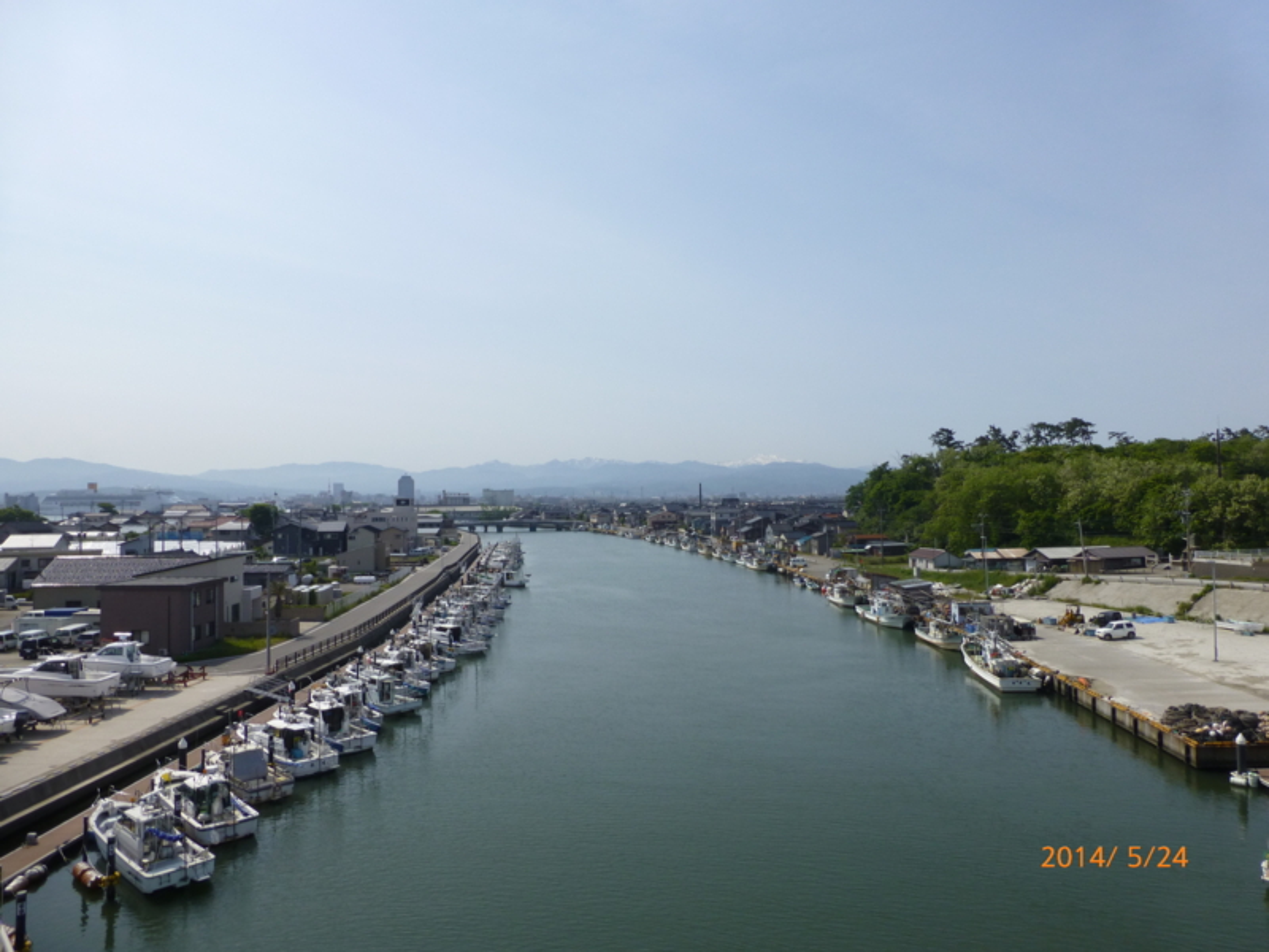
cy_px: 476
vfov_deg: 56.8
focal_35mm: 24
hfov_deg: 71.6
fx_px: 880
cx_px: 634
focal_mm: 4.3
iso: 100
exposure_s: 1/1600
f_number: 4
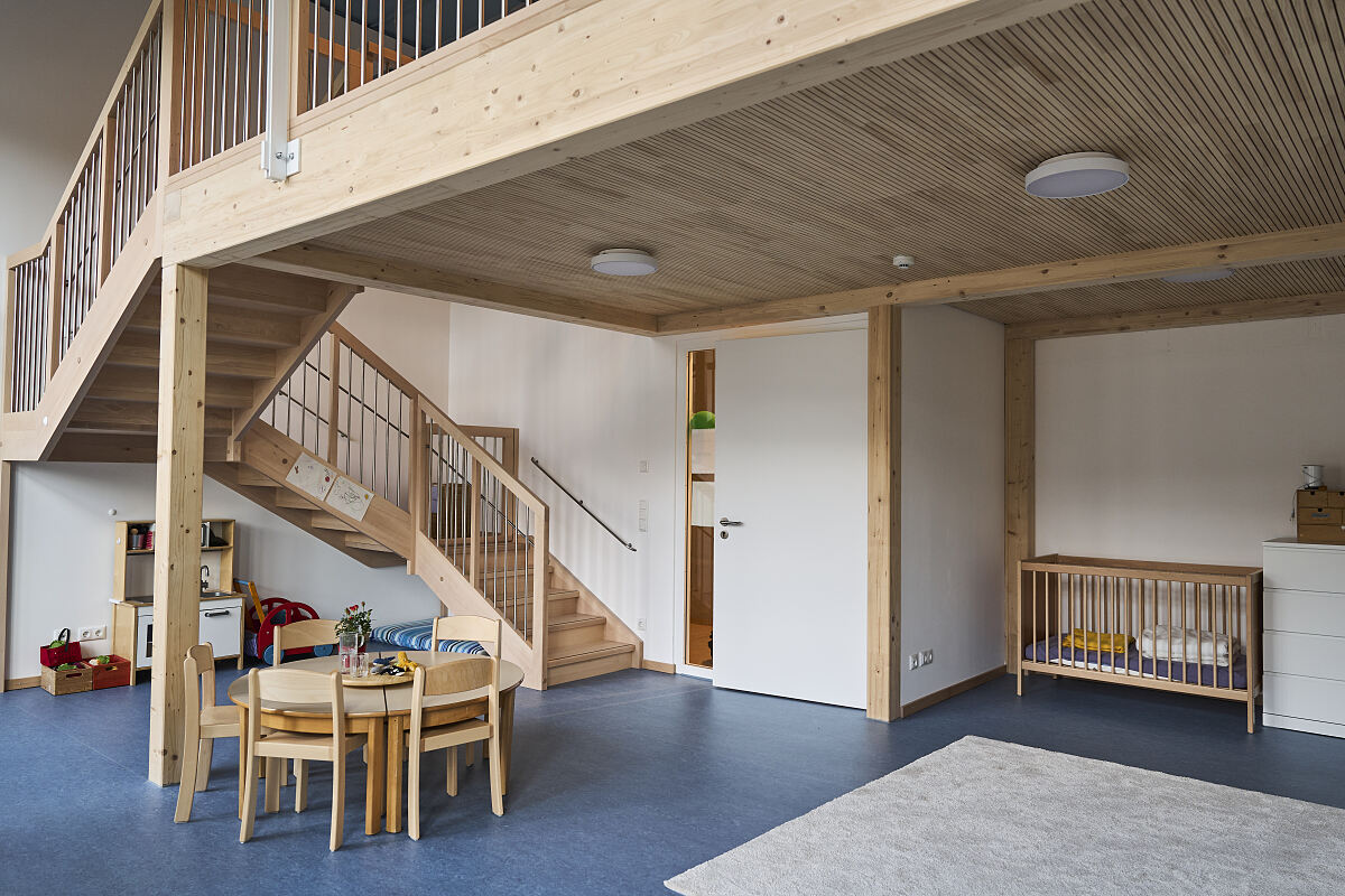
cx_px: 672
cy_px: 448
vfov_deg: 53.1
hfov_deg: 73.7
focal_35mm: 24
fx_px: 897
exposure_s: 1/100
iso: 320
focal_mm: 24
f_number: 4
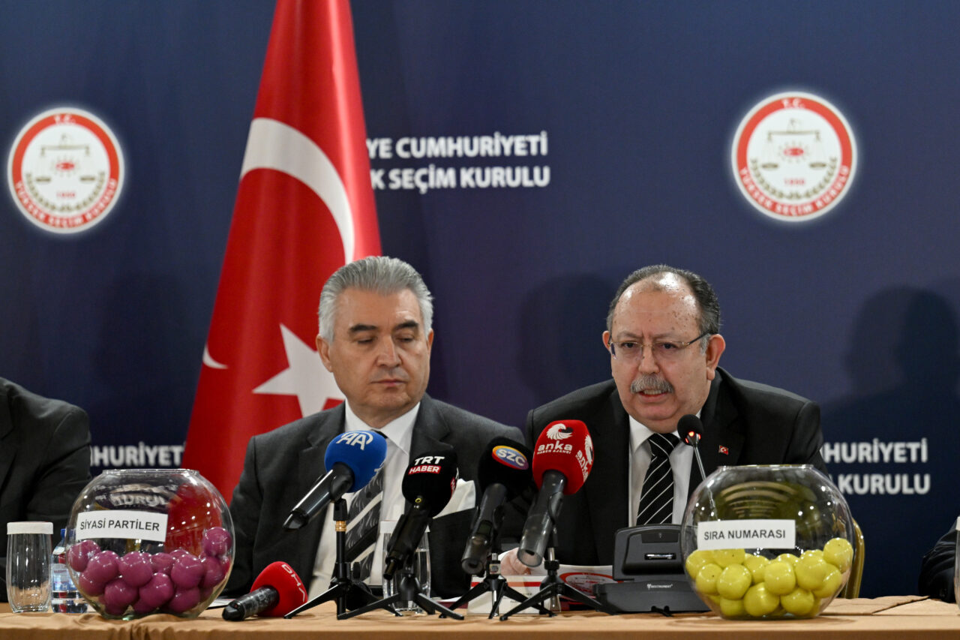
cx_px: 480
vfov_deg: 6.3
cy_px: 320
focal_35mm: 217
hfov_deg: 9.5
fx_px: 5786
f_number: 2.8
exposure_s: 1/125
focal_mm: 145
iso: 2500
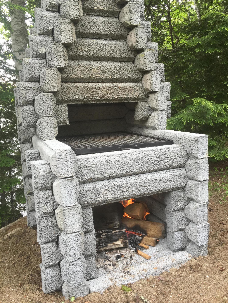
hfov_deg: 48.2
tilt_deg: -10.2
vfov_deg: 61.7
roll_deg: +1.4
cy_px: 152
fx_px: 255
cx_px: 114
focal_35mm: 29
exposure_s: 1/120
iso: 40
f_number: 2.2
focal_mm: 4.15
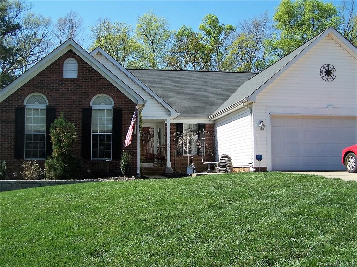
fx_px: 392
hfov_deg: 49.0
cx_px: 178
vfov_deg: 37.7
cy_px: 134
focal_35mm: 38
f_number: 2.8
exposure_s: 1/800
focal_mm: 6.3
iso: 80
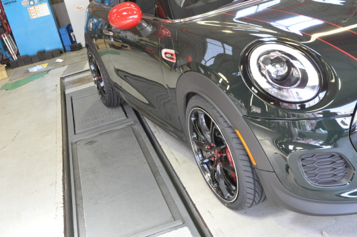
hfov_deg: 41.2
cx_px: 178
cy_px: 118
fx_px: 475
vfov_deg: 28.0
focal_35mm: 48
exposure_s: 1/15
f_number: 8
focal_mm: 32
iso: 800
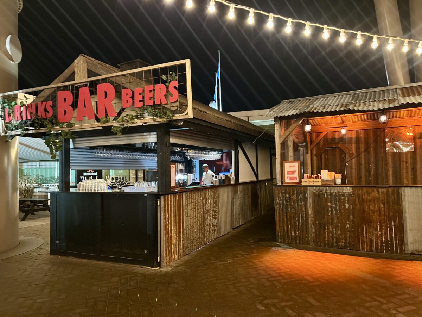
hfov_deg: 67.3
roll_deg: +1.0
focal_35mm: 26
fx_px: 317
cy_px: 158
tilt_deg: +1.2
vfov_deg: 53.1
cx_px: 211
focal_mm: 5.7
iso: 500
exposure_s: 1/25
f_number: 1.5
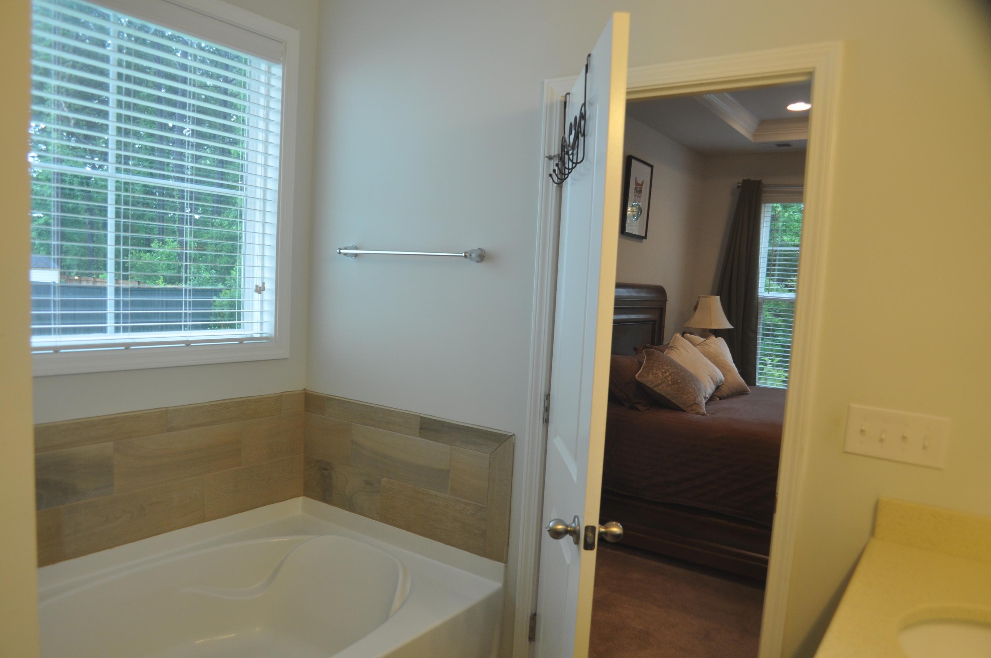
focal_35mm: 36
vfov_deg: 36.8
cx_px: 496
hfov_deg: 53.2
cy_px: 329
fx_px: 990
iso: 400
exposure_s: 1/25
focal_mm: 24
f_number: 5
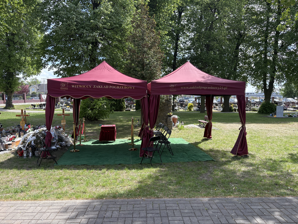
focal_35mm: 26
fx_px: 224
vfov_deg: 53.1
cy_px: 112
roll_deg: +0.9
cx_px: 149
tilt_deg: -3.2
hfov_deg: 67.3
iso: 64
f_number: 1.6
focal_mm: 5.96
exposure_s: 1/907
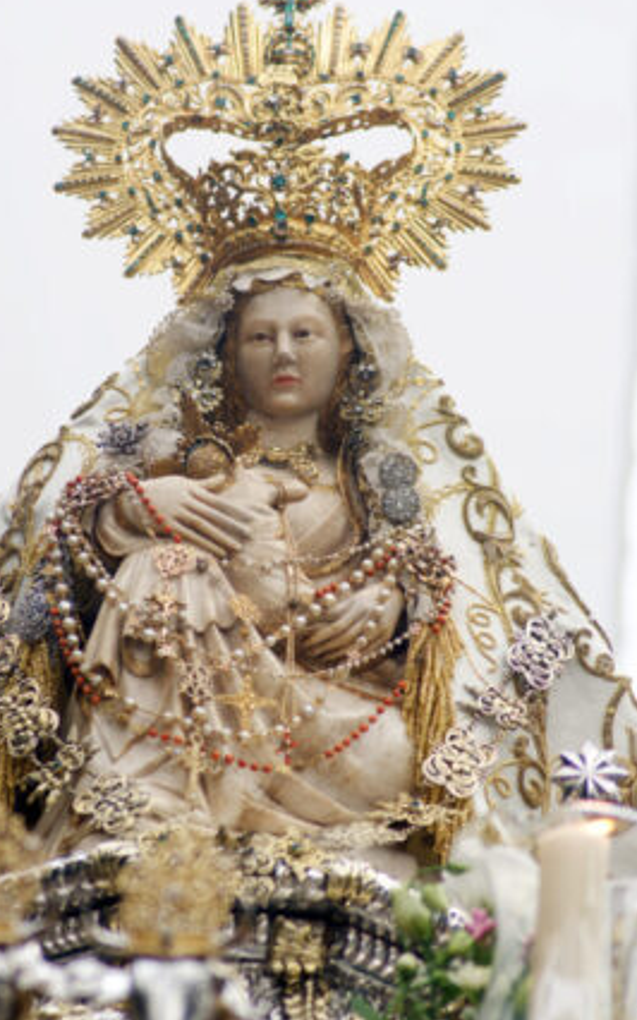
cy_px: 524
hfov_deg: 5.4
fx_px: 6699
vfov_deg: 8.7
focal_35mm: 241
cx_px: 311
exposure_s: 1/800
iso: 1600
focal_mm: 140
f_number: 4.2
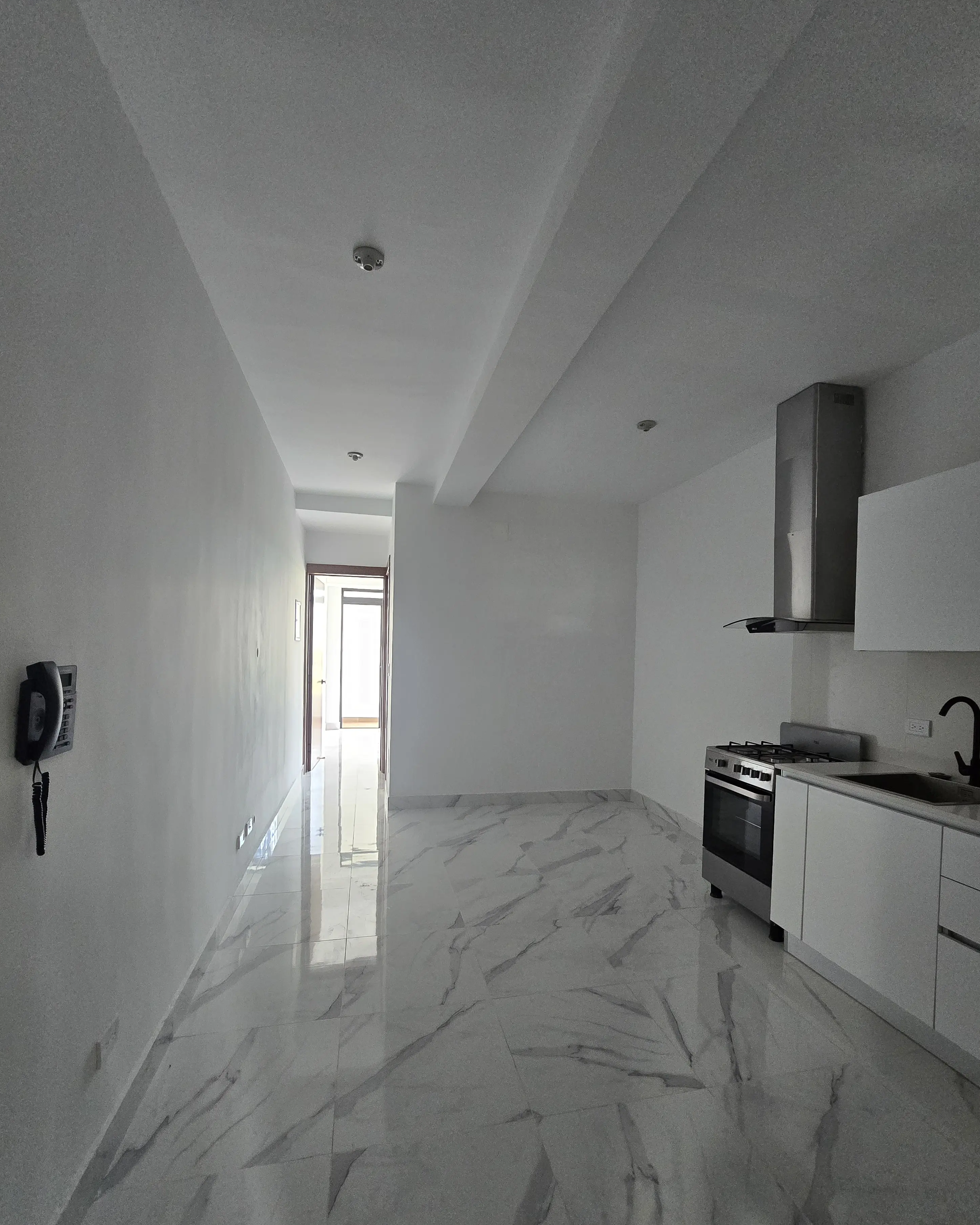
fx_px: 508
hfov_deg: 88.0
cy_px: 660
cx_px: 486
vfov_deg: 100.5
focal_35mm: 14
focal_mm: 2.2
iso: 500
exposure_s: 1/60
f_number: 2.2
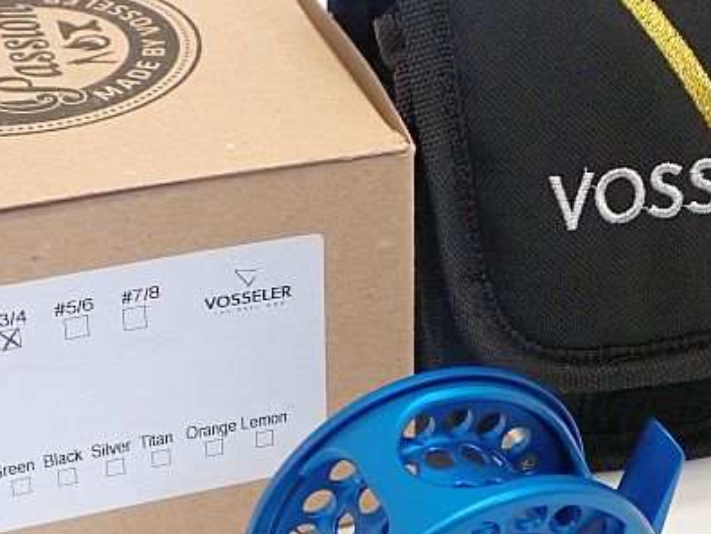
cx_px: 367
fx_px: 1789
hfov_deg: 22.5
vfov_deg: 17.0
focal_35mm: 87
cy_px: 338
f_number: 2.9
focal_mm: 7.86
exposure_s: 1/40
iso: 500
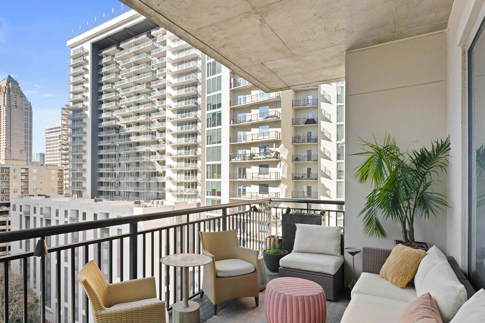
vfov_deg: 59.2
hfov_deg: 80.9
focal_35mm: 21
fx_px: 283
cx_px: 216
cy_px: 186
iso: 400
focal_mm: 17
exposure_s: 1/25
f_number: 11
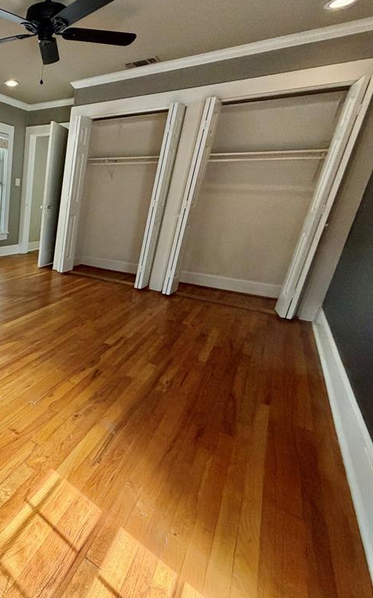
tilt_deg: -18.4
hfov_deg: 46.8
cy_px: 299
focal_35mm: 20
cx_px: -20
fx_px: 325
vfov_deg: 85.1
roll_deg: -2.4
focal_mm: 2.22
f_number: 2.2
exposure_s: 1/102
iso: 320
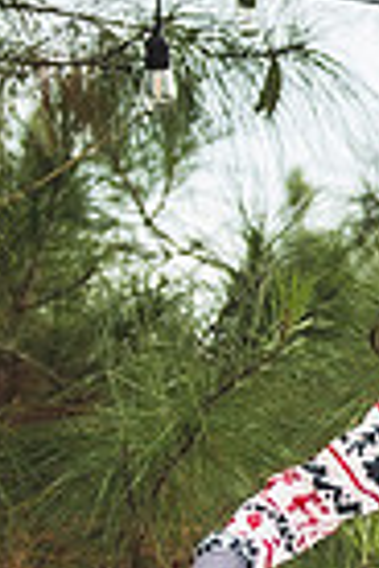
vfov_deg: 8.3
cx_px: 1116
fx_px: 3932
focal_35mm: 249
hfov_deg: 5.2
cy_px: 459
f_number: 2.8
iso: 100
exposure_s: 1/800
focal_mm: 44
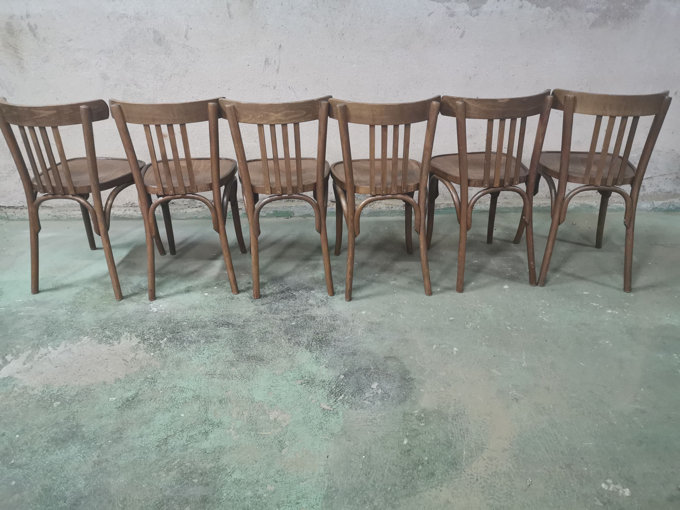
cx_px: 340
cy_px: 255
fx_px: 530
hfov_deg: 65.3
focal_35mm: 27
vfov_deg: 51.4
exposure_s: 1/25
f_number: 1.8
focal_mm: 5.58
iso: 500
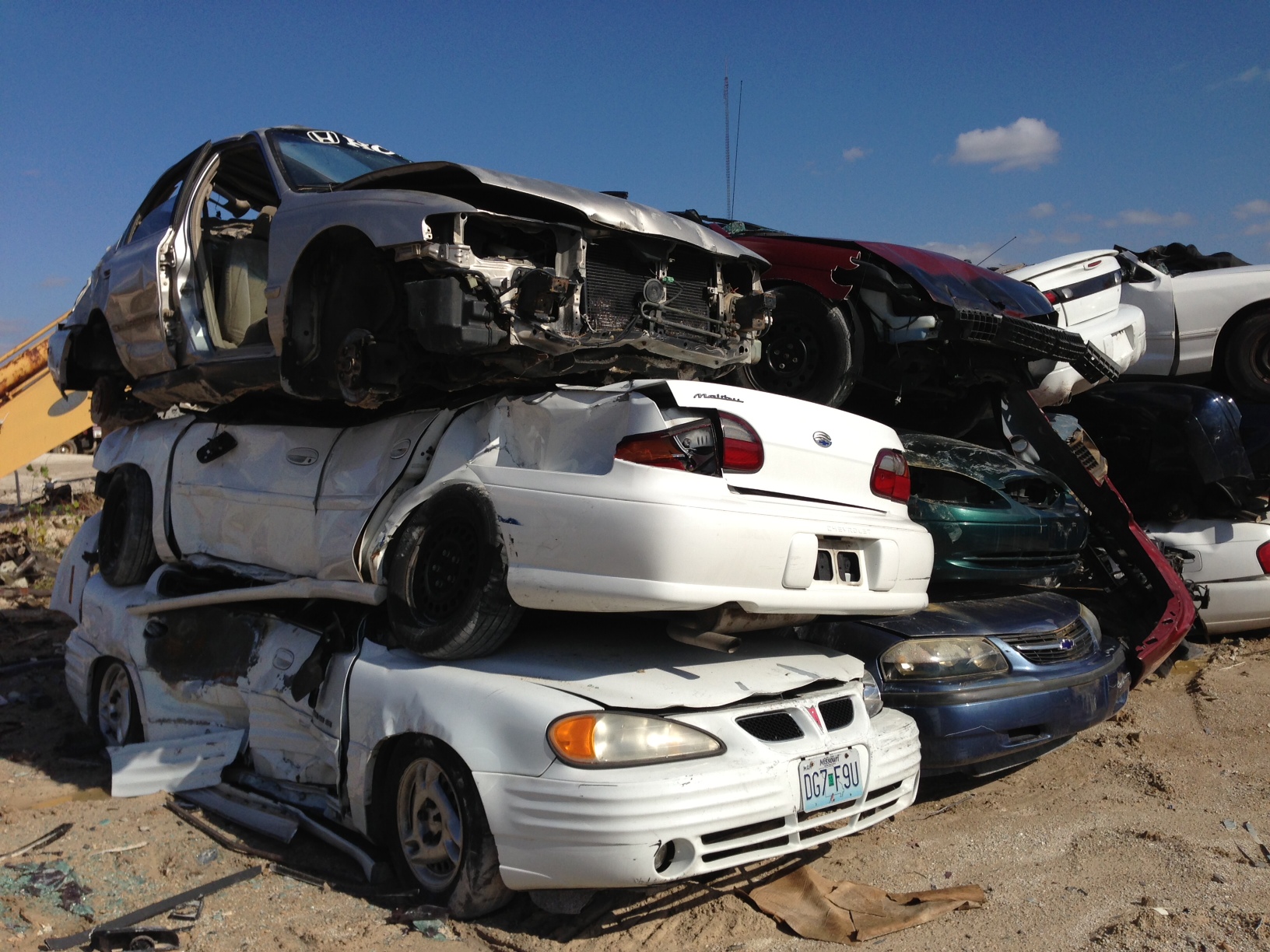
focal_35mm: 33
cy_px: 476
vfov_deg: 42.9
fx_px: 1211
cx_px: 635
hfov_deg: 55.4
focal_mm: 4.13
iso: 50
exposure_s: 1/3195
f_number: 2.4
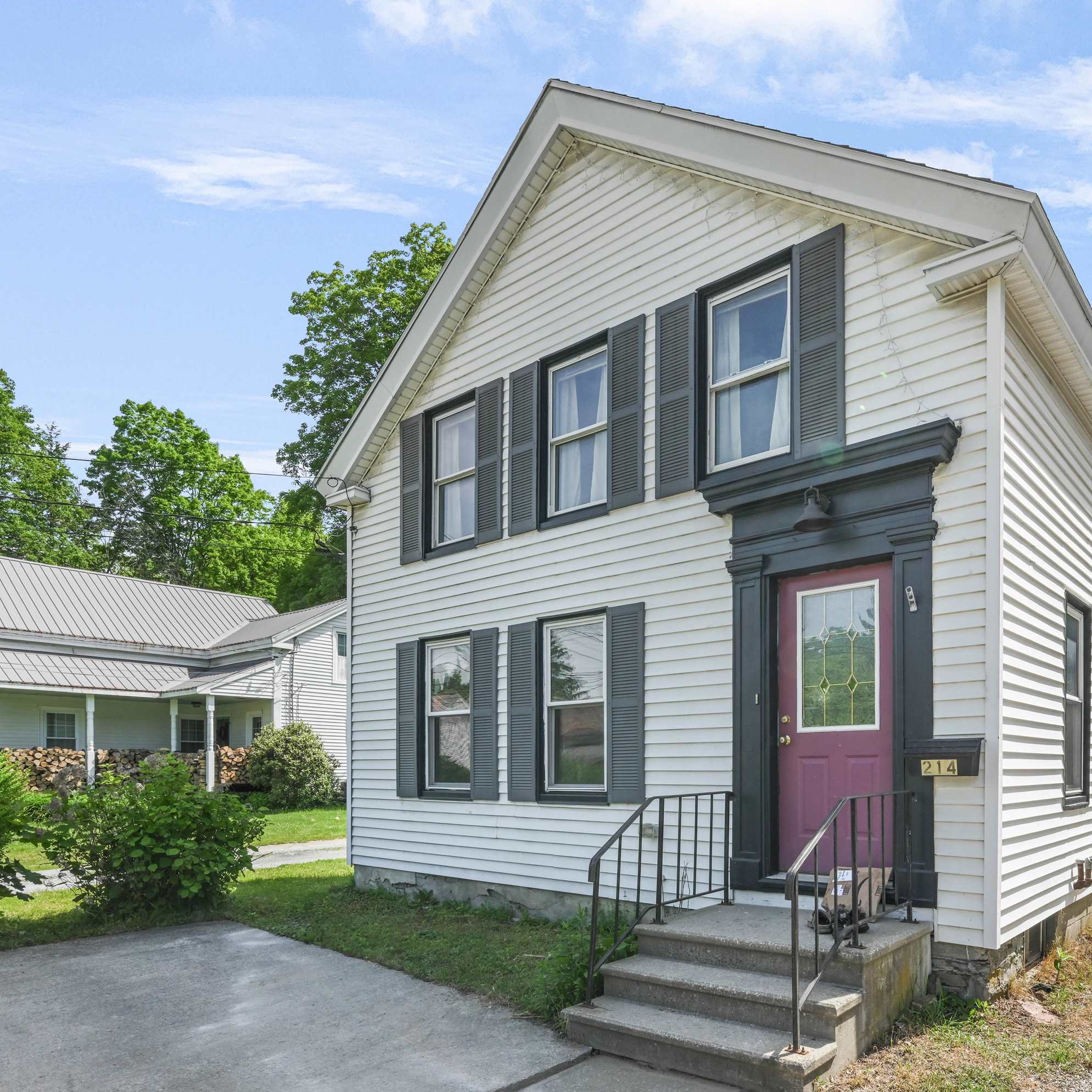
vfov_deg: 70.5
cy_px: 540
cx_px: 712
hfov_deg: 68.8
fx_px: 773
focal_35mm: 22
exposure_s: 1/80
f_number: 14
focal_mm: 16.5
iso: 500
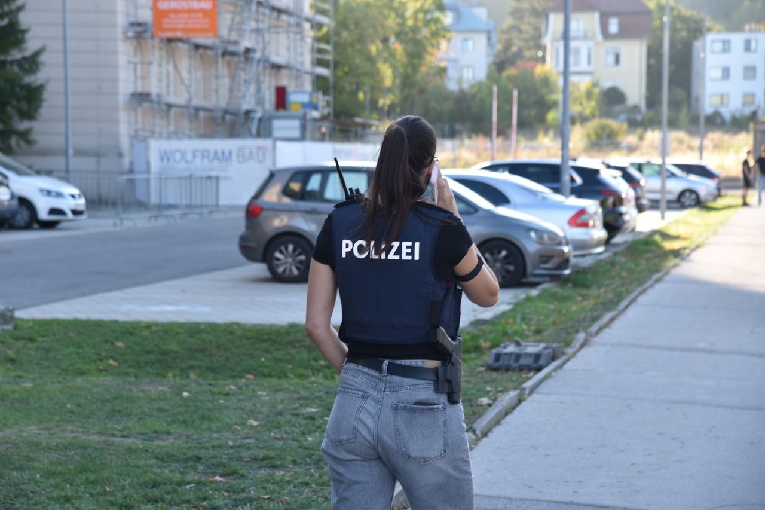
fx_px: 2125
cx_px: 382
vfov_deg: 13.7
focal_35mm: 100
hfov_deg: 20.4
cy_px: 255
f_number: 6.3
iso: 400
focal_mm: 100
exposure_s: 1/160
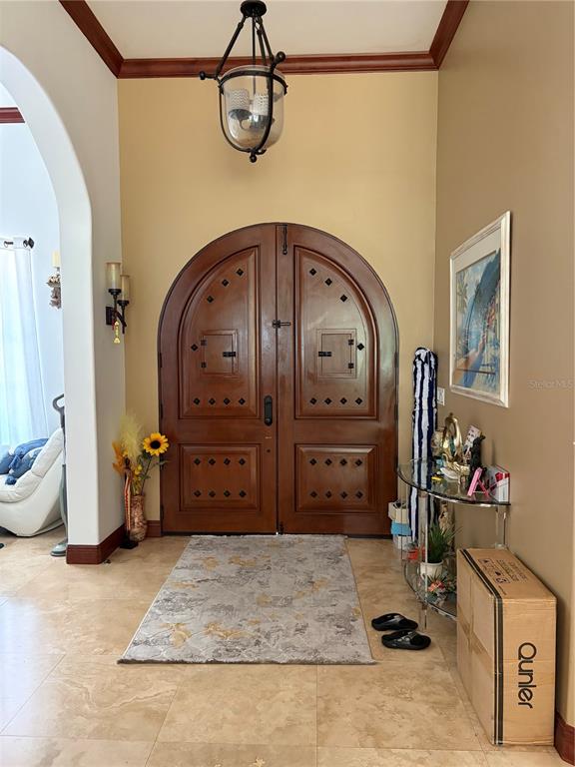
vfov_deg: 67.3
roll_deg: +0.3
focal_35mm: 26
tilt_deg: -3.0
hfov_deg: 53.1
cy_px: 384
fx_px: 576
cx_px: 288
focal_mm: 5.96
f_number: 1.6
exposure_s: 1/52
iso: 500
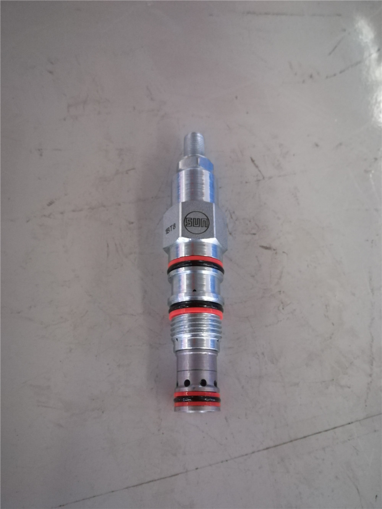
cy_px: 254
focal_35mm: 26
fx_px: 382
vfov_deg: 67.3
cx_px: 191
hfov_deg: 53.1
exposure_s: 1/15
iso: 800
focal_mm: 3.83
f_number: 2.2
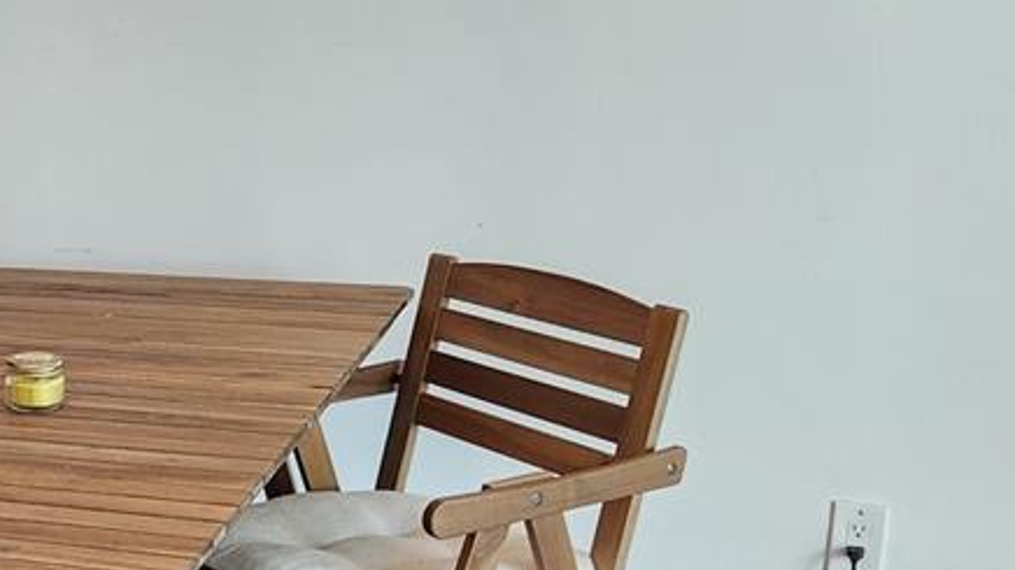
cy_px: 409
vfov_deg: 17.4
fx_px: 1857
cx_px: 21
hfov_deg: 28.8
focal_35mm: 69
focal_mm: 5.4
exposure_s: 1/120
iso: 250
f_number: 1.8
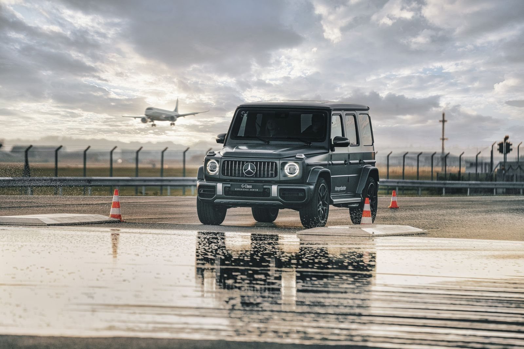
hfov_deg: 10.4
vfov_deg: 6.9
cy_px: 174
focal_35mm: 198
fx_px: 2882
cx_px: 262
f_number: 3.2
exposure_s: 1/5000
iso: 500
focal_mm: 198
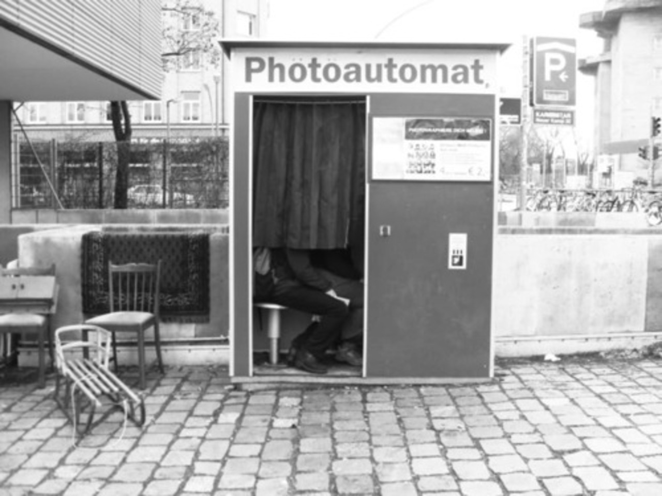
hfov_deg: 50.1
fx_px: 708
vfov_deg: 38.7
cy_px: 248
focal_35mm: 37
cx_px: 331
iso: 160
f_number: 2.8
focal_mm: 6.2
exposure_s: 1/40
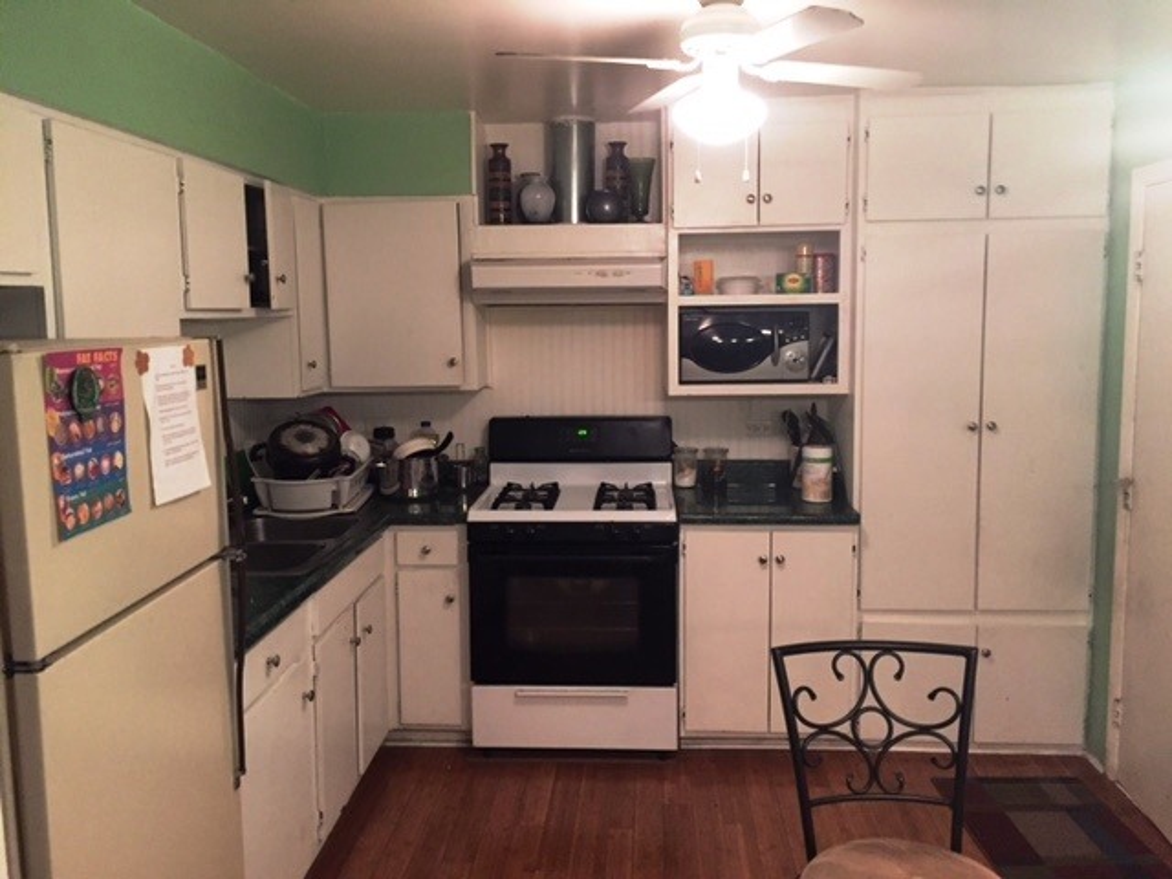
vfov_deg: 48.2
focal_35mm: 29
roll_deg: -0.2
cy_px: 440
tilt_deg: -4.4
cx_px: 586
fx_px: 982
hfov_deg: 61.7
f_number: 2.2
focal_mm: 4.15
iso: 320
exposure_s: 1/15
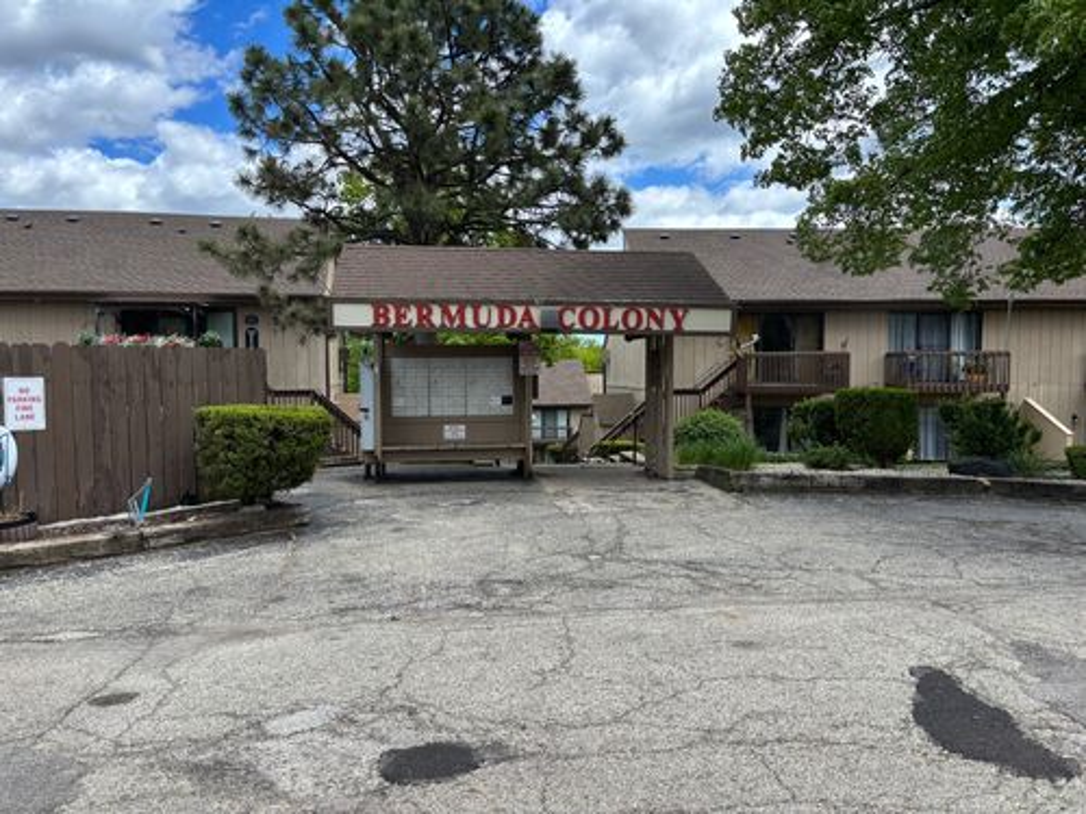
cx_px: 543
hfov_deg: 67.3
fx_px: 816
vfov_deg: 53.1
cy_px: 407
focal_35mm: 26
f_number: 1.6
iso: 50
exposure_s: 1/1115
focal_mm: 5.96
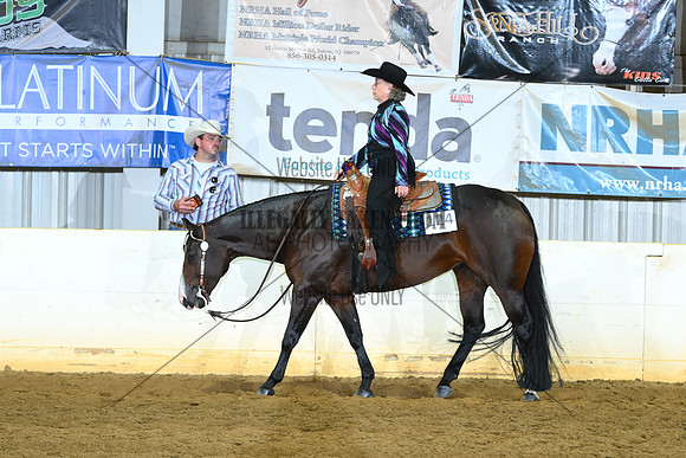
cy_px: 229
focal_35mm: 153
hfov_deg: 13.4
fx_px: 2916
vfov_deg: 9.0
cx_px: 343
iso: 1600
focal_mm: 102
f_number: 3.2
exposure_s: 1/233
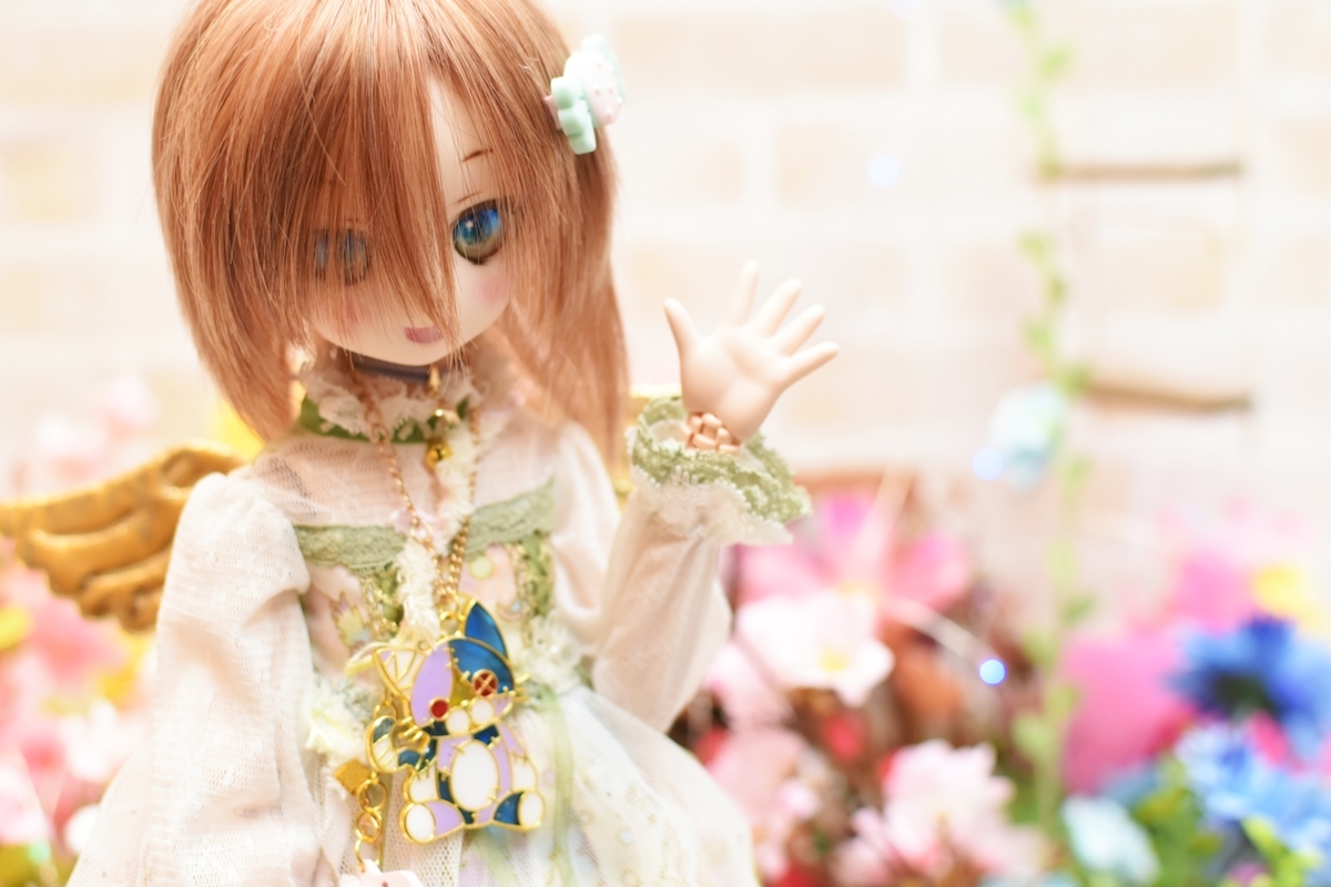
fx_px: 1941
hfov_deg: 37.9
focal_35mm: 52
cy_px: 444
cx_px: 666
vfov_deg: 25.8
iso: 800
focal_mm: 35
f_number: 2.8
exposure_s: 1/60
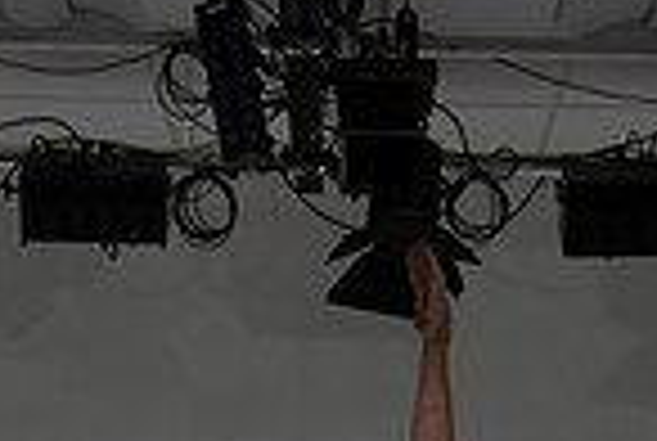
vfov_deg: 10.1
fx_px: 2322
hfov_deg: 16.1
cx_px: 387
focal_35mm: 127
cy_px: 839
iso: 400
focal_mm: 32
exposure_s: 1/250
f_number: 4
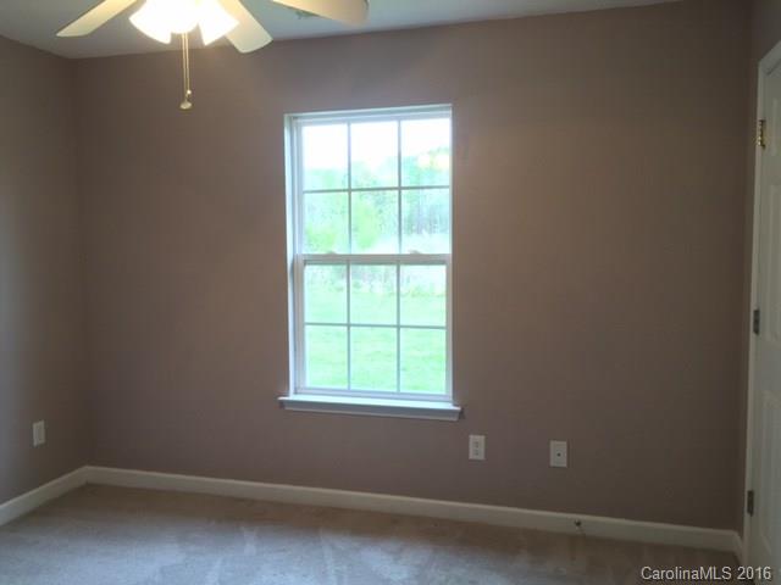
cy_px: 292
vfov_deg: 48.2
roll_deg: -0.2
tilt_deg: -5.2
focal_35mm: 29
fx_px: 654
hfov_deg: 61.7
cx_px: 390
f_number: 2.2
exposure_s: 1/30
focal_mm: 4.15
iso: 80
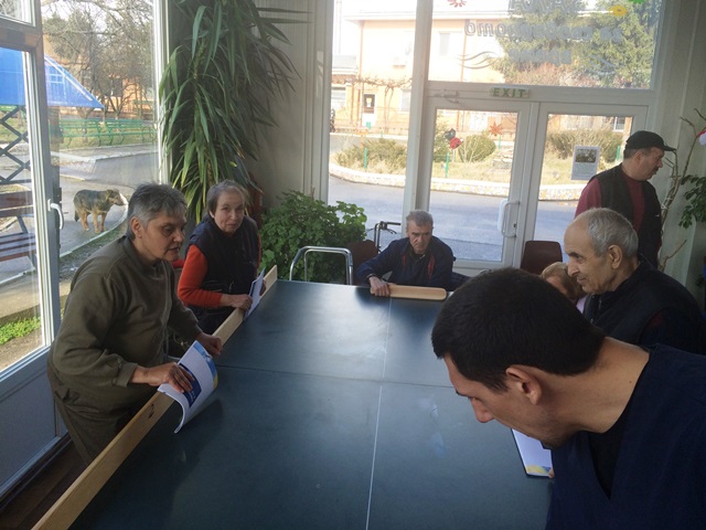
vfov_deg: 48.2
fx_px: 591
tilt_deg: -12.7
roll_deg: -3.2
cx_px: 353
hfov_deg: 61.7
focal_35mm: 29
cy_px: 265
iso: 32
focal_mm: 4.15
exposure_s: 1/159
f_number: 2.2
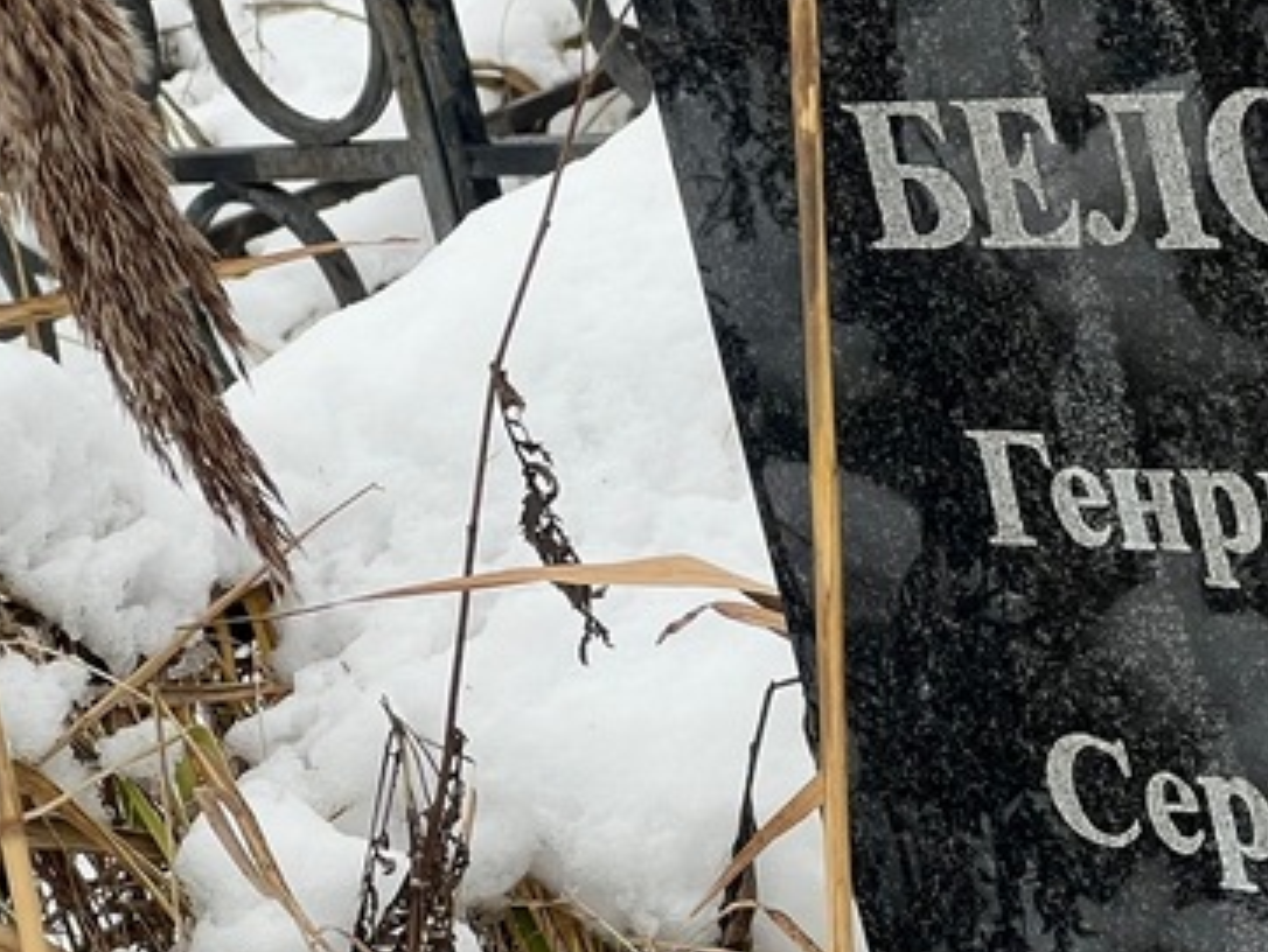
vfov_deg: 8.7
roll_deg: +12.1
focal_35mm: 170
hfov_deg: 11.6
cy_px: 584
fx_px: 6231
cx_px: 1009
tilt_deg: -15.0
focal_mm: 9
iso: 64
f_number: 2.8
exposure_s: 1/99
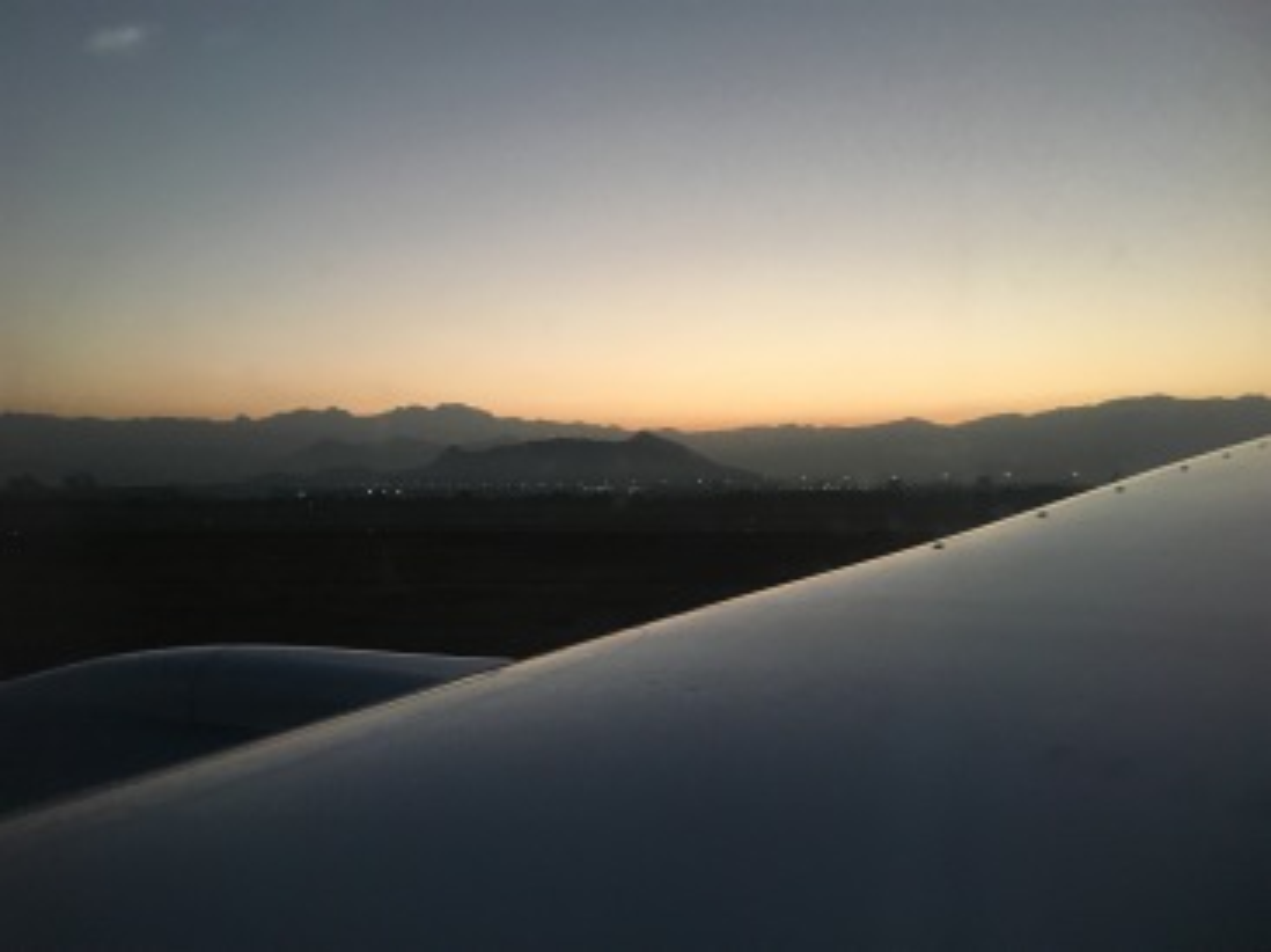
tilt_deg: +3.5
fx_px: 1064
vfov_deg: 48.2
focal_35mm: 29
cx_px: 636
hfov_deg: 61.7
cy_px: 476
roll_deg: +2.1
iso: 200
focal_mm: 4.15
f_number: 2.2
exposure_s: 1/30
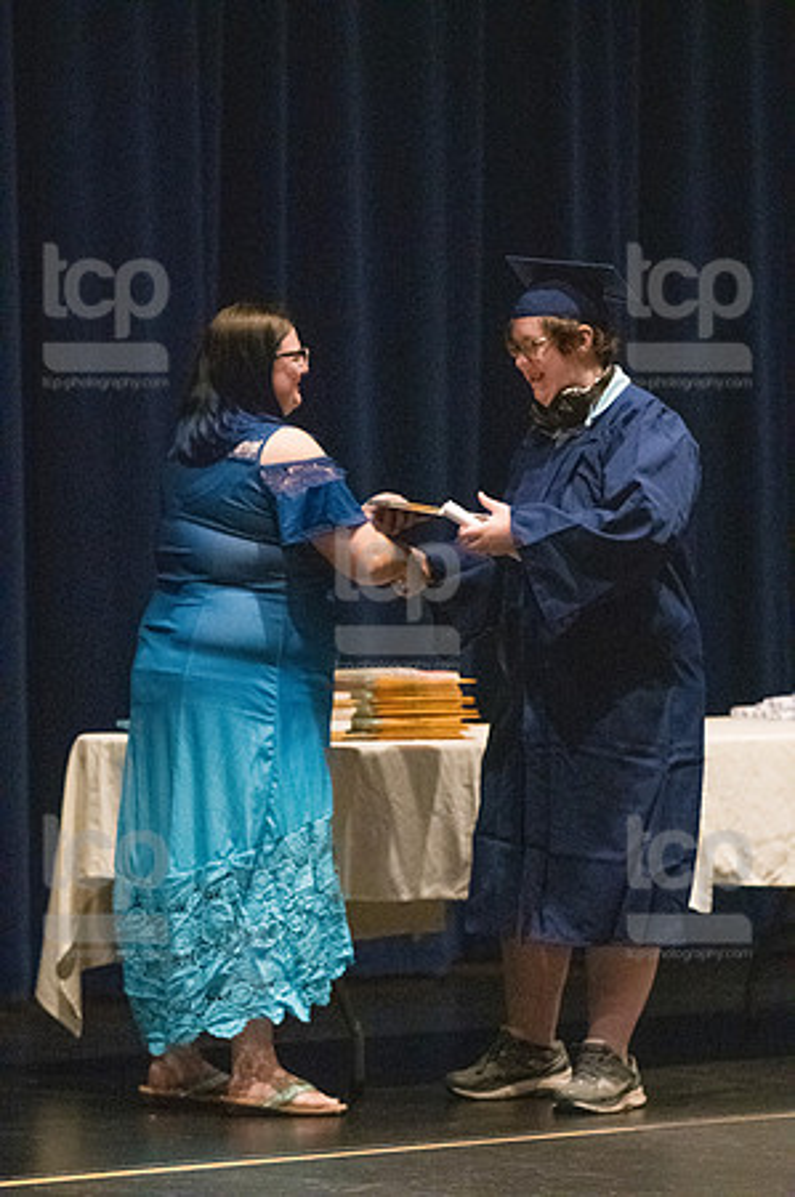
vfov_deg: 9.5
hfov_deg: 6.3
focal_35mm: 217
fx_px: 7204
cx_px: 398
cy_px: 598
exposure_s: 1/400
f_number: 3.2
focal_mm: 145
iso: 10000
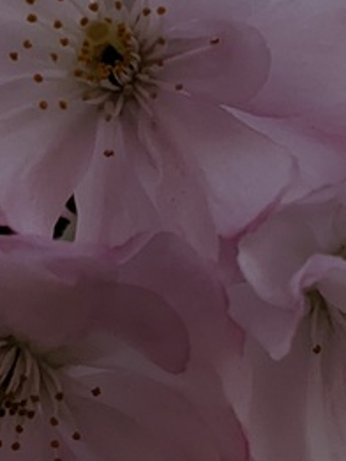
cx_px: 275
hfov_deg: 11.9
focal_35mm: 124
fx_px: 1651
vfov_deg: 15.8
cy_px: 327
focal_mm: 4.38
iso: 54
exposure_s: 1/7812
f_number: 1.73
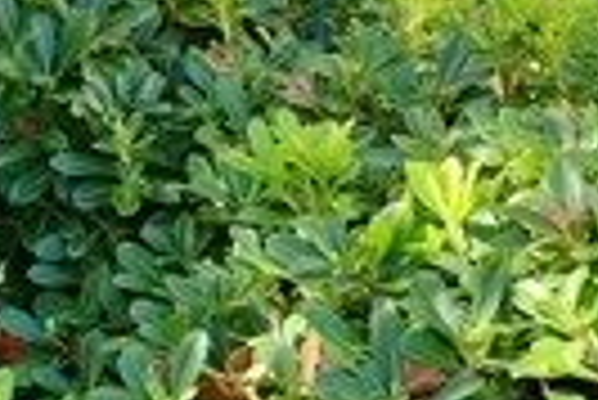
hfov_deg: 13.1
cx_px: -31
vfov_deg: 8.5
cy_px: -398
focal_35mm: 154
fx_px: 2561
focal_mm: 32
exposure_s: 1/125
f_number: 5.6
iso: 125
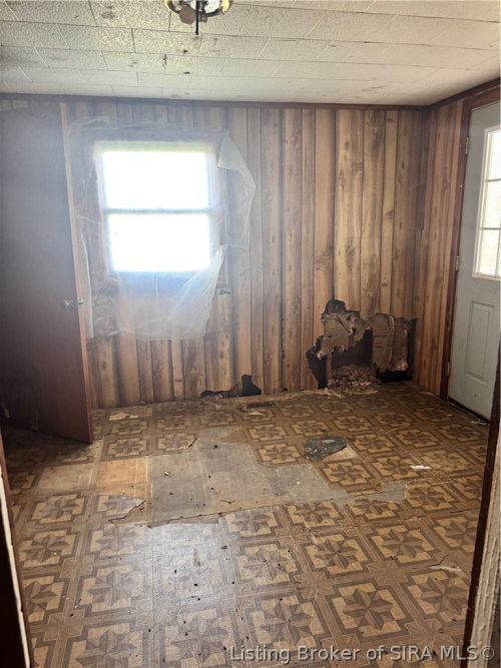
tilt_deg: -15.5
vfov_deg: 71.6
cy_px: 334
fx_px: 463
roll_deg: -0.4
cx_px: 250
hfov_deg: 56.8
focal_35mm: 24
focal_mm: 6.76
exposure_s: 1/61
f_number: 1.78
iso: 200
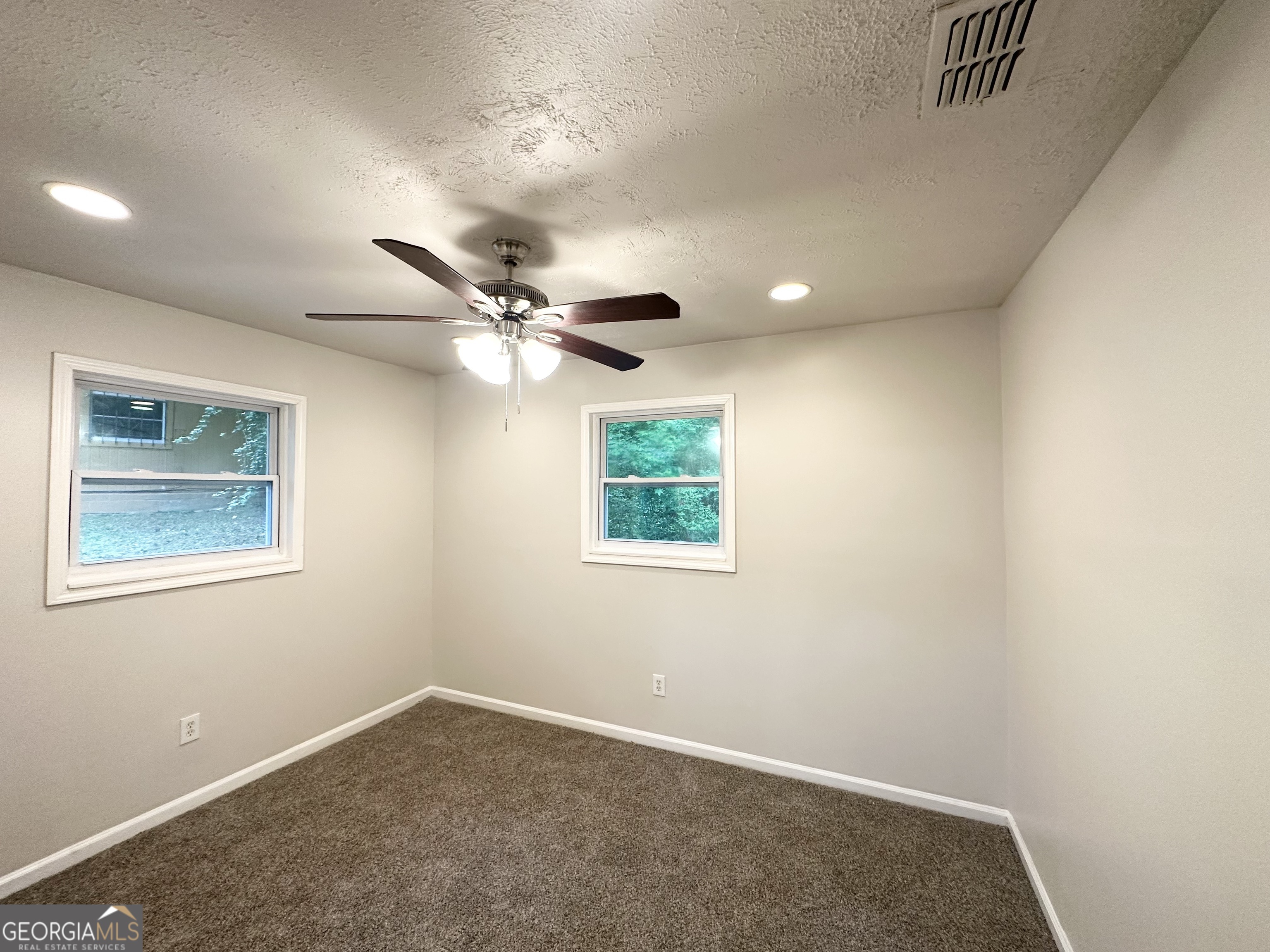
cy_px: 476
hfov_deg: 102.1
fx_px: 514
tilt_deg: +1.7
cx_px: 635
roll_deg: -0.7
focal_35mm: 14
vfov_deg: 85.7
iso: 160
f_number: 2.2
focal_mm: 2.22
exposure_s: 1/60
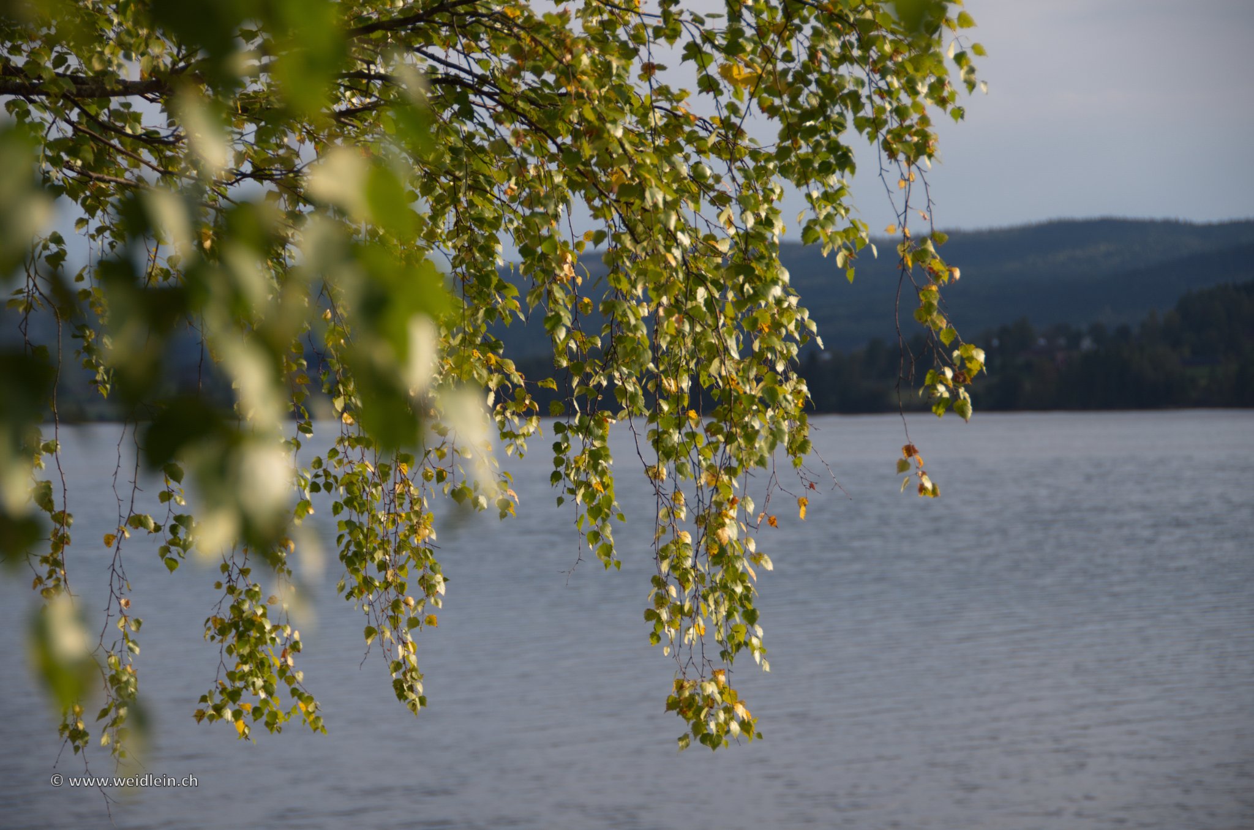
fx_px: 4953
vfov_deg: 9.6
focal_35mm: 142
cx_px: 627
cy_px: 415
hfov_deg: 14.4
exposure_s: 1/125
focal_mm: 95
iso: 100
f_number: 5.3
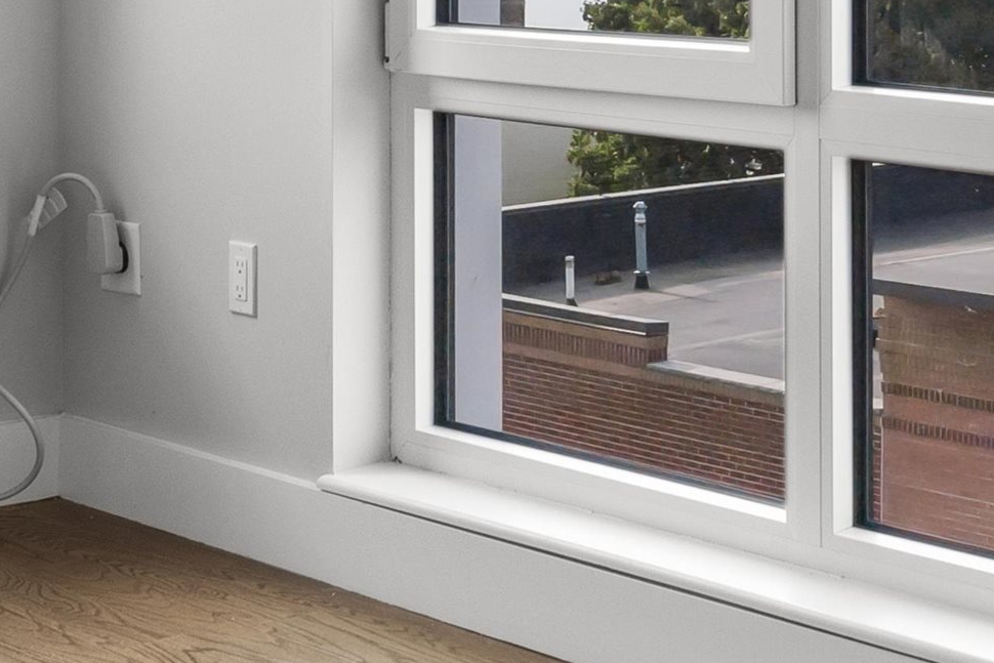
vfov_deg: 14.0
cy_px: -128
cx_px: 776
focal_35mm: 95
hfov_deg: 21.2
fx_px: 2623
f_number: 8
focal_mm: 20
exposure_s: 1/30
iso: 200
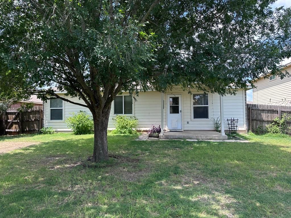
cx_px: 146
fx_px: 202
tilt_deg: +2.1
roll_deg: -0.1
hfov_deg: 71.6
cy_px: 109
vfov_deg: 56.8
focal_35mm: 24
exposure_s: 1/810
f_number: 1.78
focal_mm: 6.86
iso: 80
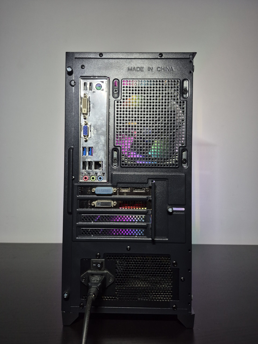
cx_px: 129
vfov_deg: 73.9
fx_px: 229
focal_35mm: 23
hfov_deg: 58.9
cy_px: 172
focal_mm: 5.4
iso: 320
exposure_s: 1/32
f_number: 1.8
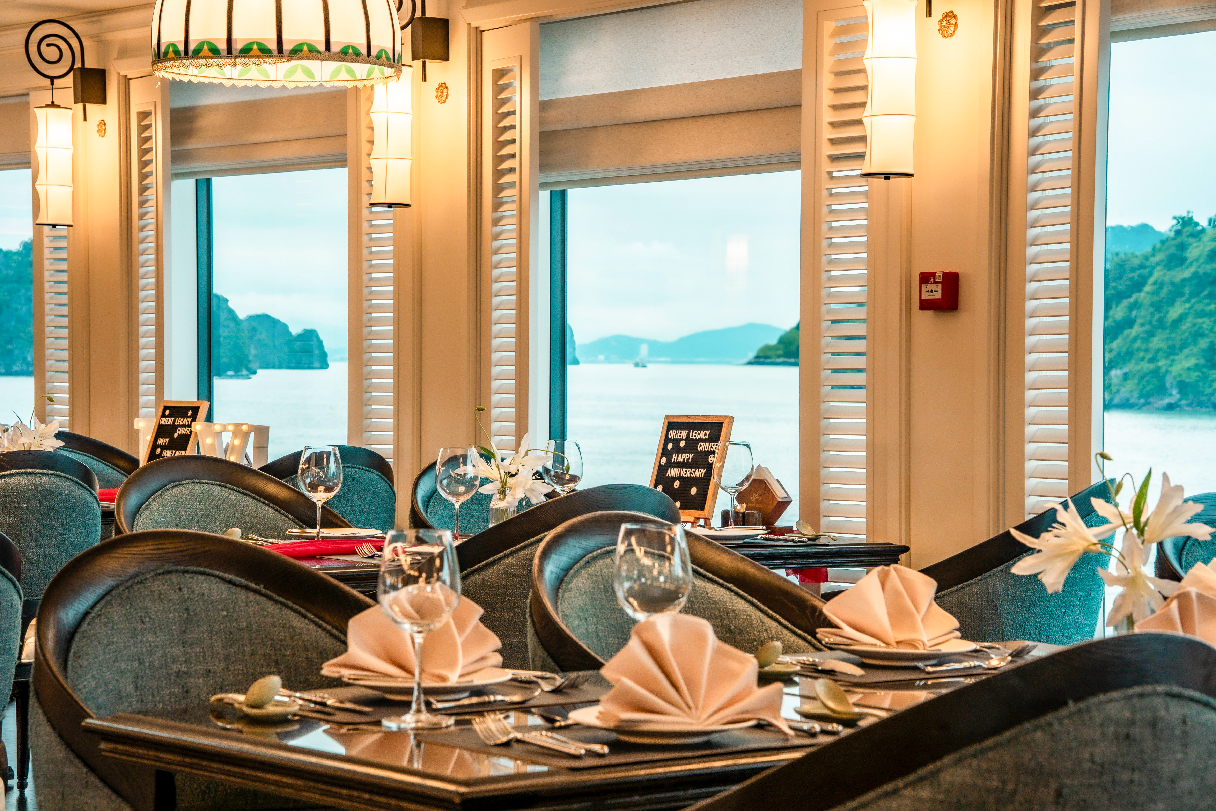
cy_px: 408
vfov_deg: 15.9
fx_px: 2905
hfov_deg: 23.6
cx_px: 601
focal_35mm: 86
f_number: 10
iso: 1000
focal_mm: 85
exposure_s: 1/100
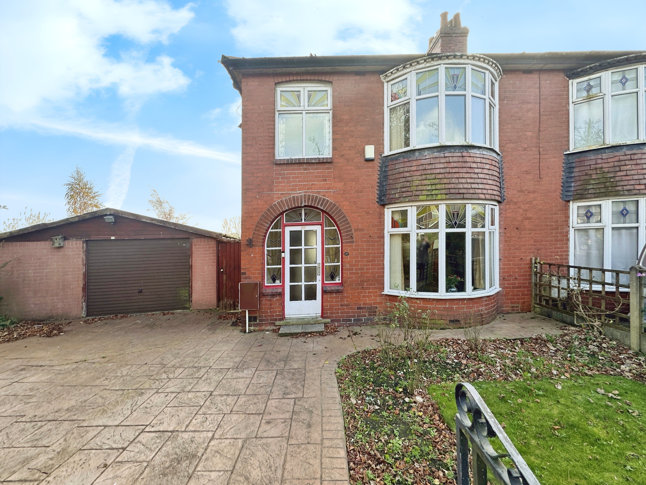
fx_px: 261
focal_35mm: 14
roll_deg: +1.7
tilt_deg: +2.4
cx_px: 323
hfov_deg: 102.1
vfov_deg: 85.7
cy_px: 242
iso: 40
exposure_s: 1/232
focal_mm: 2.22
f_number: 2.2
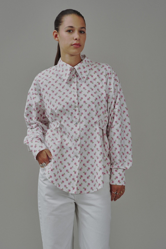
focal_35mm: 95
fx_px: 656
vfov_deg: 21.5
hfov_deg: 14.4
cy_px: 124
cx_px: 83
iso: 200
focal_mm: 95
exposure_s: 1/125
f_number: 11
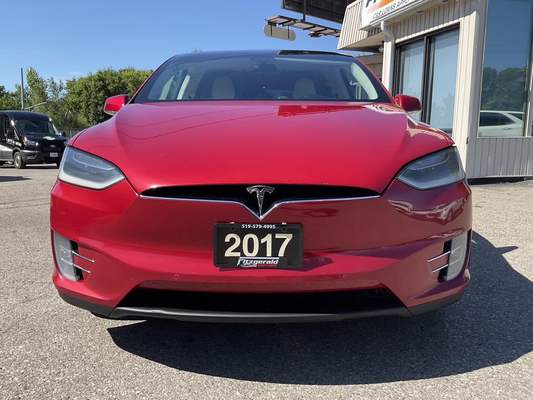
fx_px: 447
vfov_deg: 48.2
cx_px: 266
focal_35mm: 29
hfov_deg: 61.7
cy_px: 200
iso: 16
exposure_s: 1/912
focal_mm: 3
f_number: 1.8
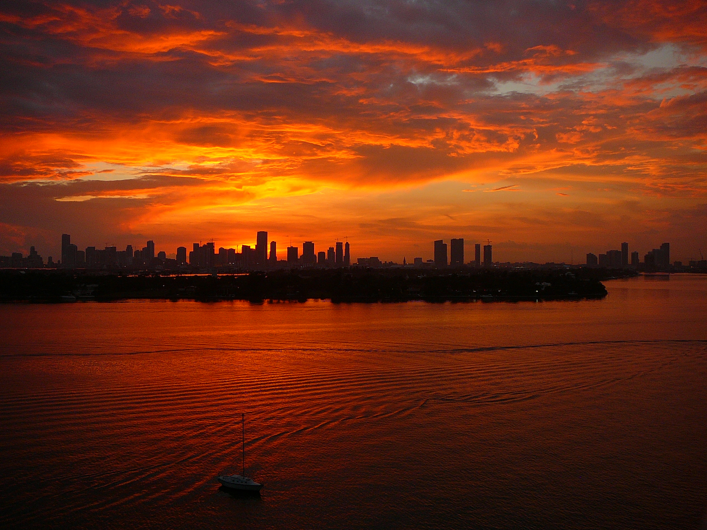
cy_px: 265
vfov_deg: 40.7
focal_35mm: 35
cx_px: 354
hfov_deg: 52.6
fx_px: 715
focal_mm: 5.2
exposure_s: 1/125
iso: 80
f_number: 2.8
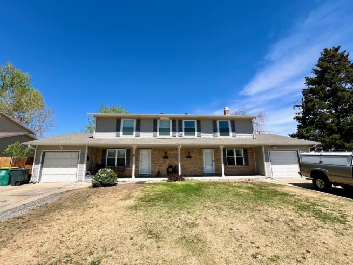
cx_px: 176
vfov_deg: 89.9
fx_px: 133
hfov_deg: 106.2
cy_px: 132
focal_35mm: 13
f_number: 1.8
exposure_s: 1/1410
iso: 32
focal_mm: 1.57
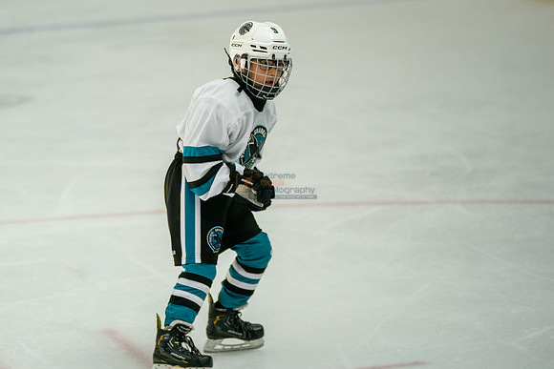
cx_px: 214
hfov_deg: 10.1
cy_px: 142
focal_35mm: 204
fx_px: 3139
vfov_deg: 6.7
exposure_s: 1/5000
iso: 1600
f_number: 3.2
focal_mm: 166
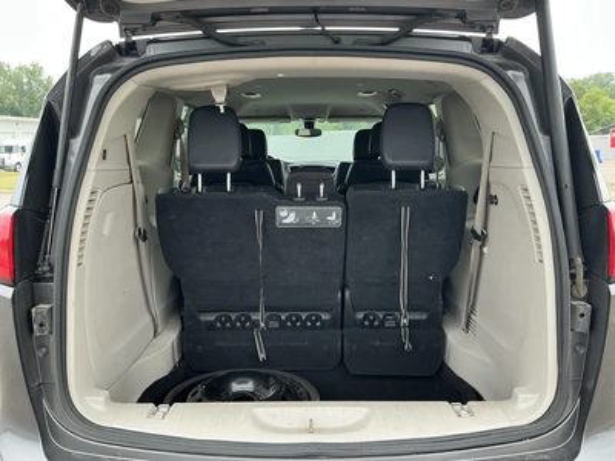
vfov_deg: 49.7
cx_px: 308
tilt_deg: -9.2
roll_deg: +0.4
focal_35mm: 28
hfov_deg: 63.4
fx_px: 497
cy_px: 230
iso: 32
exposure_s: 1/122
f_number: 1.8
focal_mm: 3
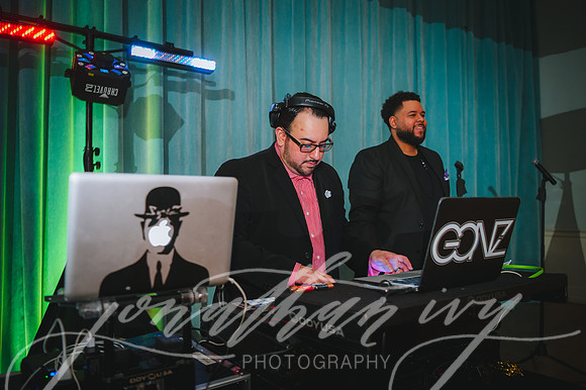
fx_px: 504
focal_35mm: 31
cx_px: 293
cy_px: 195
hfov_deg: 60.3
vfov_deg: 42.3
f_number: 2.8
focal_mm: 31
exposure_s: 1/40
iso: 2000
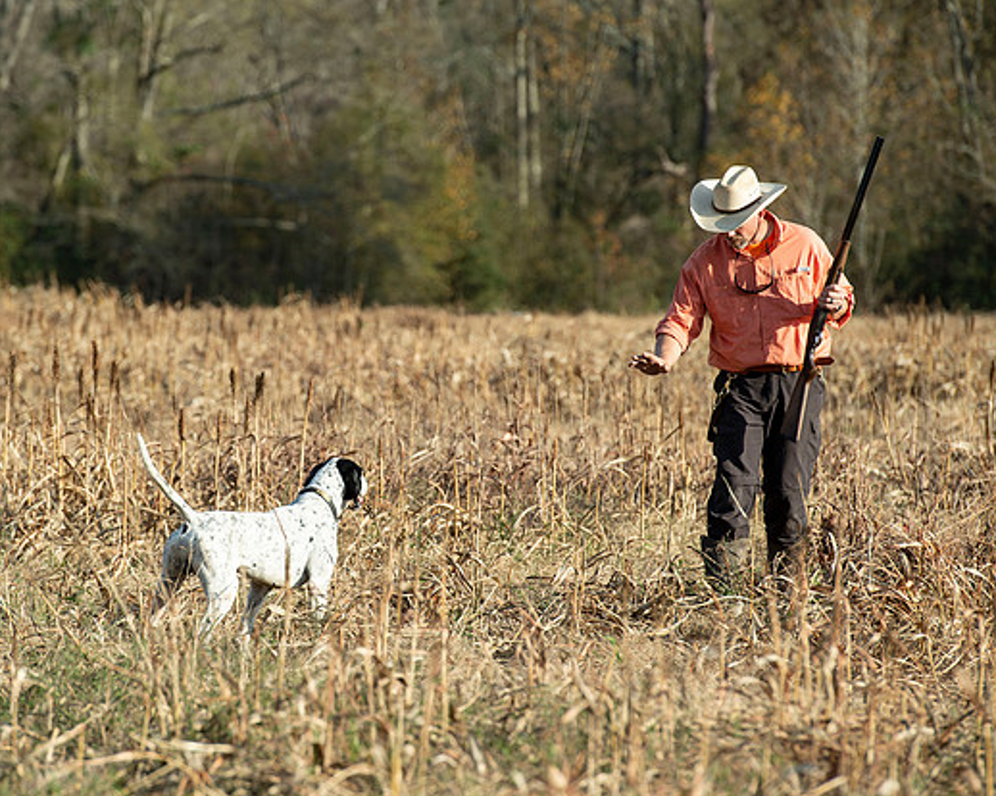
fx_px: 8928
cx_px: 333
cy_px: 346
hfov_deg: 6.4
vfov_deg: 5.1
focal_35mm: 303
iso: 125
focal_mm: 200
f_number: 5.6
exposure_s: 1/500
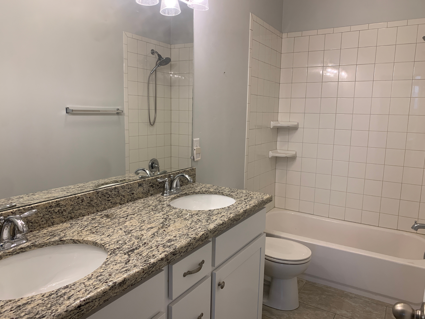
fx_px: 319
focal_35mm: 26
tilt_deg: -9.8
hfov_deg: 67.3
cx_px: 212
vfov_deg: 53.1
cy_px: 160
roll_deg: -1.2
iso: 64
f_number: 1.8
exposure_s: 1/120
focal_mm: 4.25
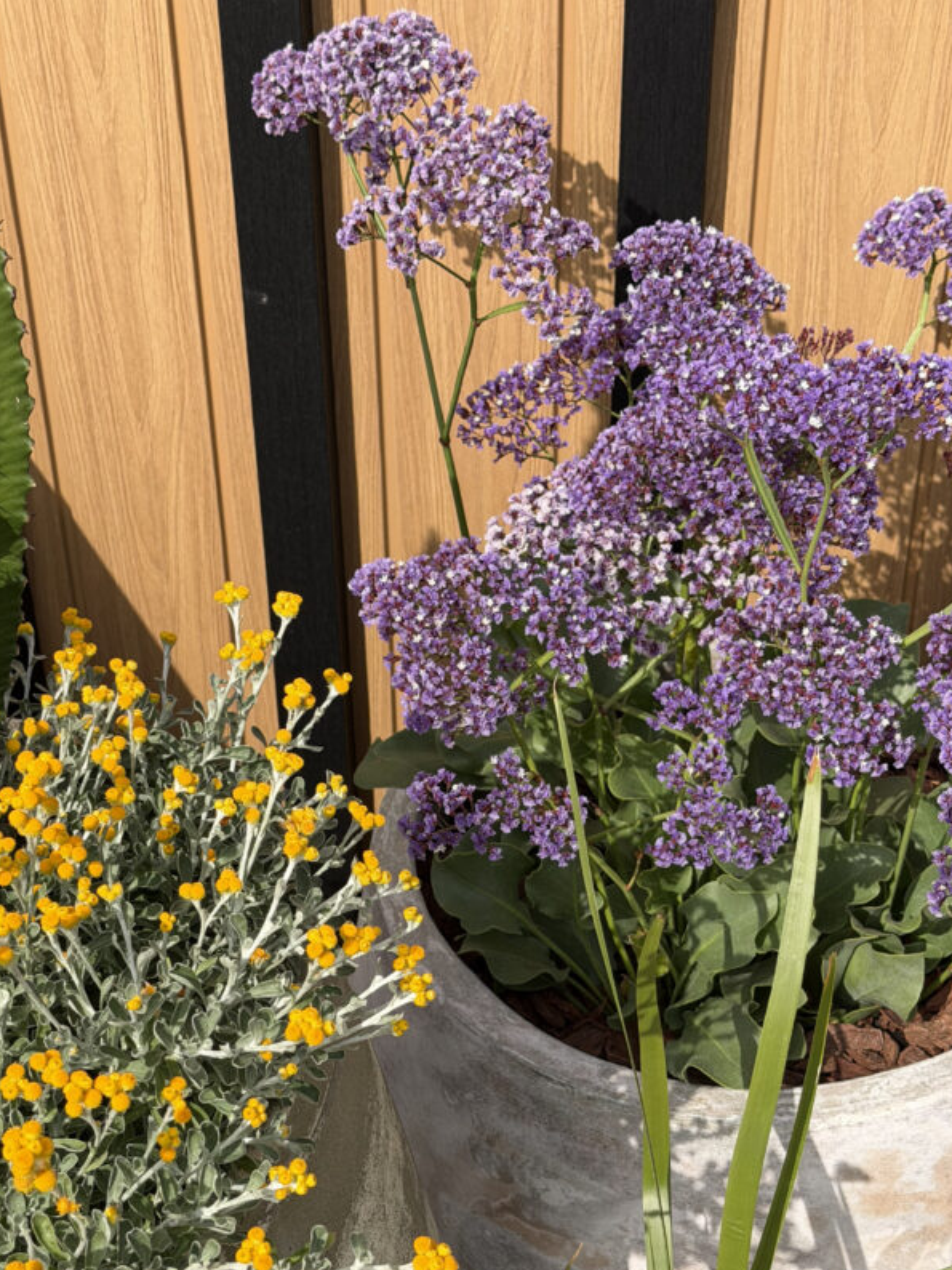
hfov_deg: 23.6
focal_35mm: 62
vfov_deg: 31.0
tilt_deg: -38.4
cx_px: 432
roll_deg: +1.1
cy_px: 807
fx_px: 2273
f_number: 1.78
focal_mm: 6.76
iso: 80
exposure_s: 1/5587
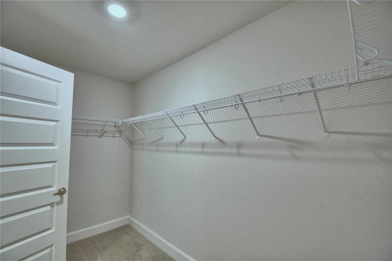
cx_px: 196
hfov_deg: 100.4
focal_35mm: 15
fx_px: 163
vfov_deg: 77.3
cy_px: 130
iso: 450
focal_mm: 10
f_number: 4.5
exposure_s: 1/30
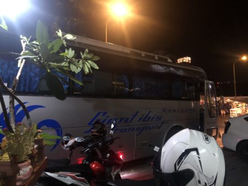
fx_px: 201
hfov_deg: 63.4
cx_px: 124
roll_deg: +0.9
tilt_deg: +3.3
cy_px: 93
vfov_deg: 49.8
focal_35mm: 28
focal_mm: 4
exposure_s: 1/5
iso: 80
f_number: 1.8
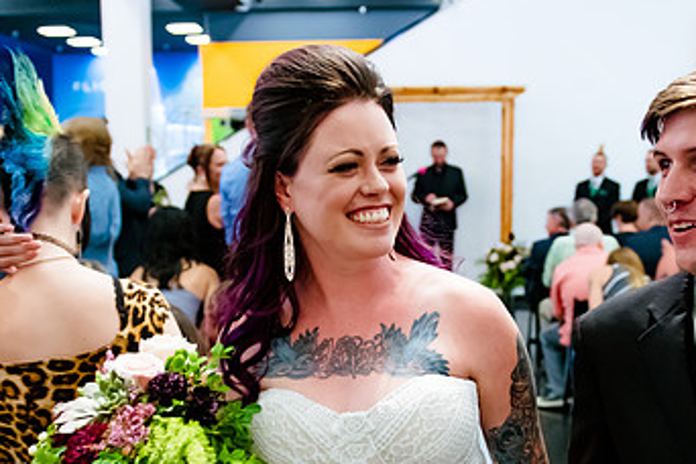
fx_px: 967
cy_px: 321
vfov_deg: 26.8
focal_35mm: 50
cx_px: 342
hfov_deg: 39.6
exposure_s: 1/125
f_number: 2.8
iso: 4000
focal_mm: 24
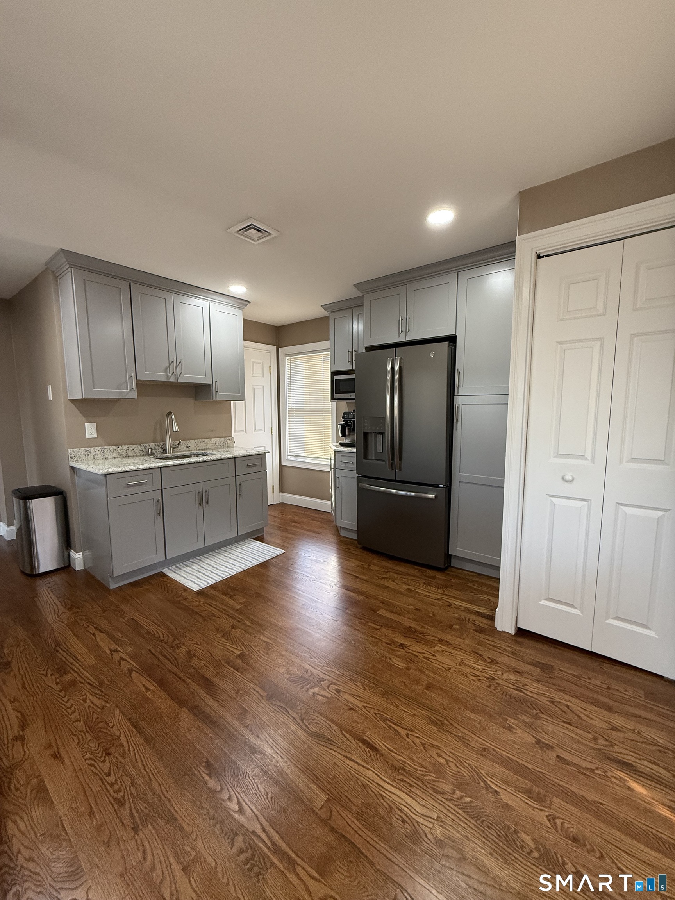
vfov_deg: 102.1
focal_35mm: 14
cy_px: 450
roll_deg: -0.2
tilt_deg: -6.3
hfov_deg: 85.7
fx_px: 364
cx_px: 338
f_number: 2.2
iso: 250
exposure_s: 1/99
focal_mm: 2.22
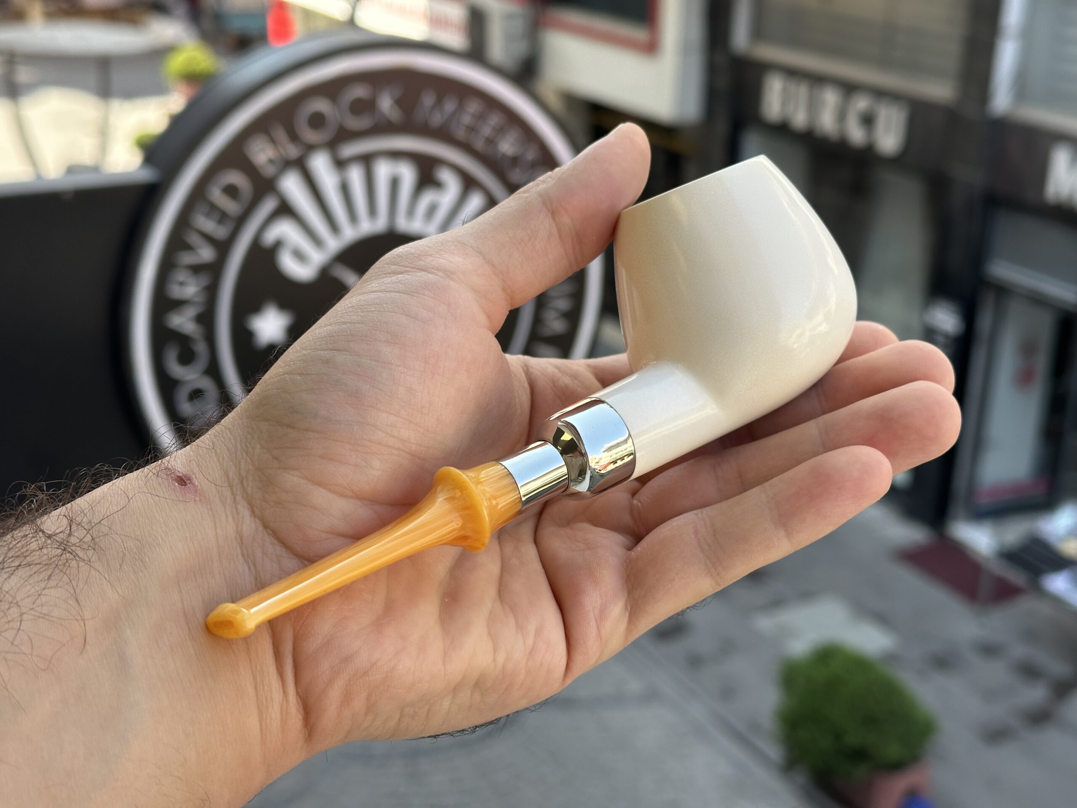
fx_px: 1493
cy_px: 404
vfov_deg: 30.3
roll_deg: -1.1
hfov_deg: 39.7
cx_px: 538
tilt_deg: -21.6
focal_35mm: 48
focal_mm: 6.86
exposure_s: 1/516
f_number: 1.78
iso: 64
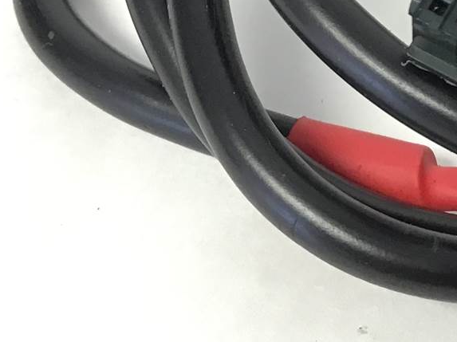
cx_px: 529
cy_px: -99
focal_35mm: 106
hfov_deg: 17.8
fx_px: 1399
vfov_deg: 13.5
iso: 50
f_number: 2.4
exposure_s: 1/33
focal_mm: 3.3
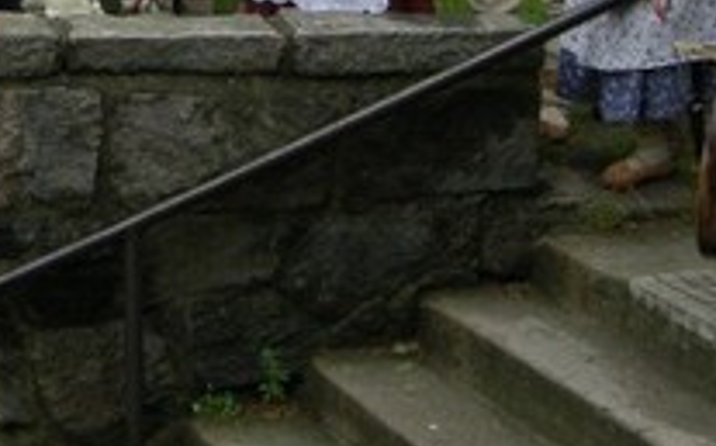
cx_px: 114
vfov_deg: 10.7
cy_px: -197
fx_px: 2301
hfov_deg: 17.5
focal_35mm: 118
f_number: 3.8
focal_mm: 7.5
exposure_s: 1/111
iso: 64
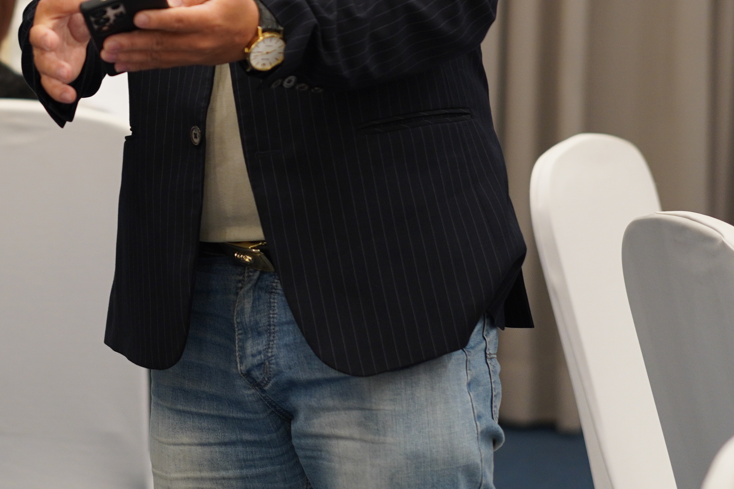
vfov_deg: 6.8
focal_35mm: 201
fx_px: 4098
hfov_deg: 10.2
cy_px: -72
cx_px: 15
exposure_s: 1/100
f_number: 1.4
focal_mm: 56
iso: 200
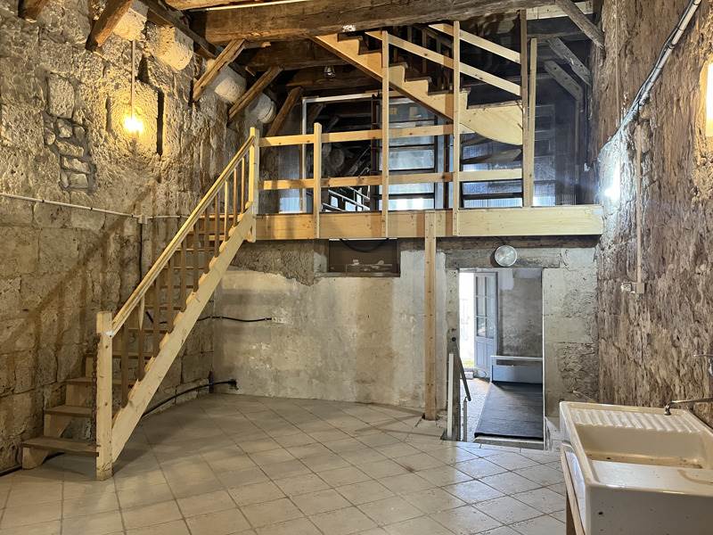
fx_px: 536
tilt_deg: +1.4
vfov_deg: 53.1
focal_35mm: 26
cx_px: 356
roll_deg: +0.3
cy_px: 268
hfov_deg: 67.3
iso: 400
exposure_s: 1/33
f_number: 1.6
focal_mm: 5.1
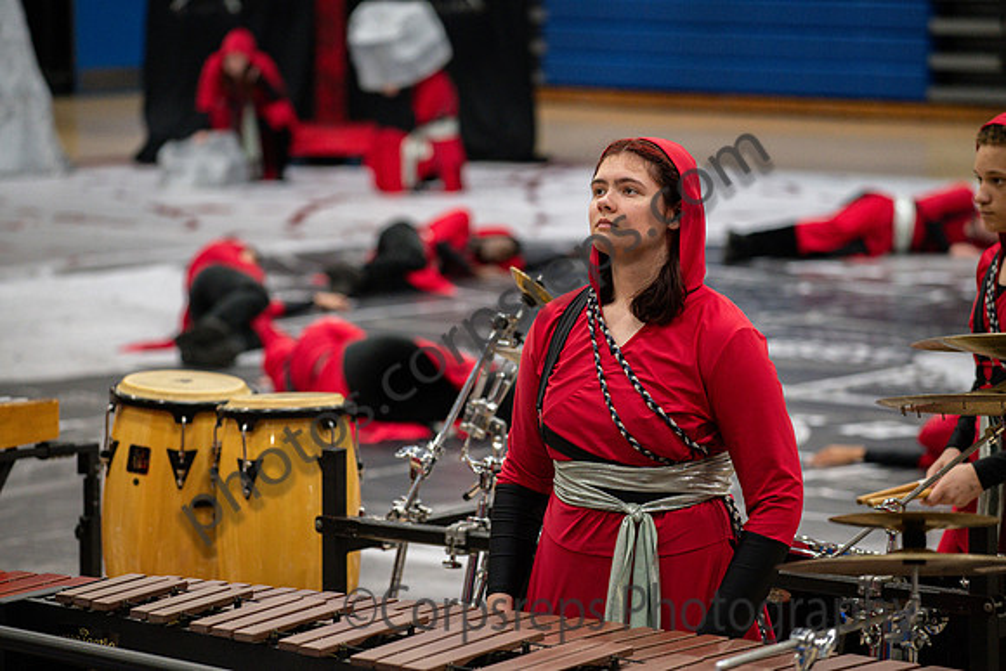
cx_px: 503
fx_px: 4332
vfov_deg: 8.9
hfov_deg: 13.2
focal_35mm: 155
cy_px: 336
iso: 5000
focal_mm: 155
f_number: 4
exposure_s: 1/500
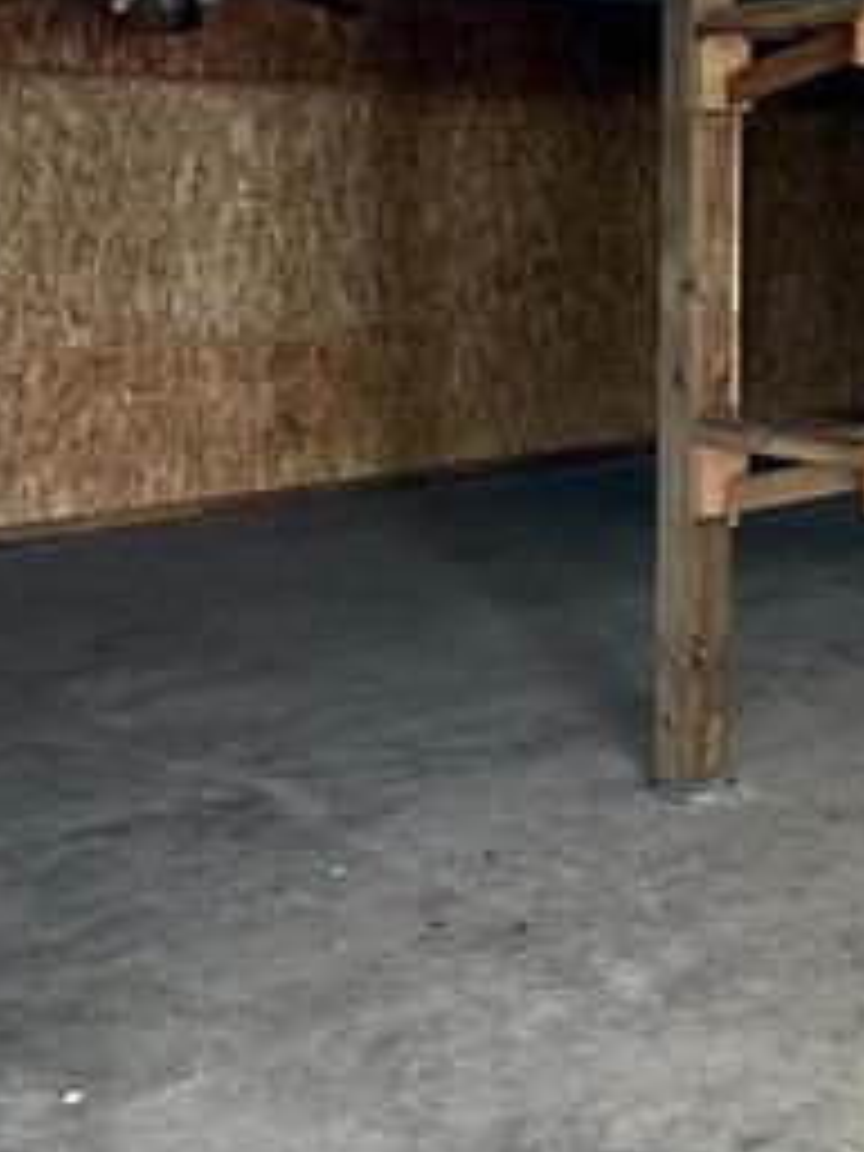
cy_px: 202
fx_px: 1864
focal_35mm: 56
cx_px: 1030
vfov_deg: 33.2
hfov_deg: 23.8
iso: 200
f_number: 2.2
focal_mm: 2.22
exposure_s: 1/120
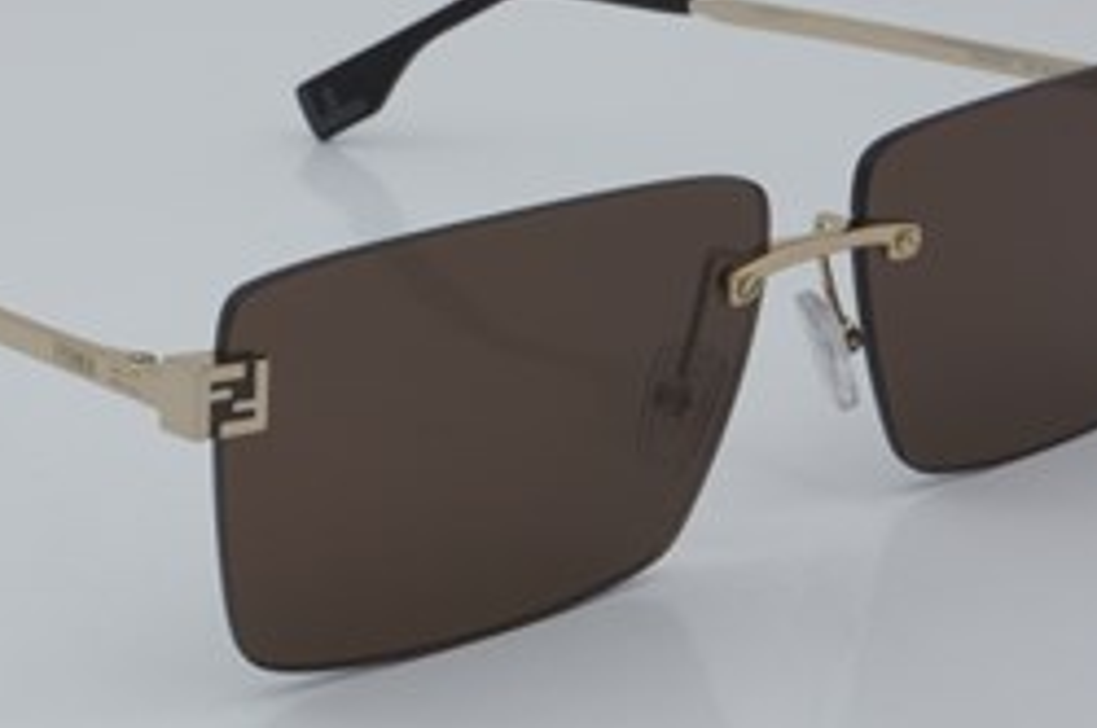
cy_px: 298
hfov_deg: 17.1
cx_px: 417
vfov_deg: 11.4
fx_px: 3652
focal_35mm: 120
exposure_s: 1/4
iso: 100
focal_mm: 50
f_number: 32
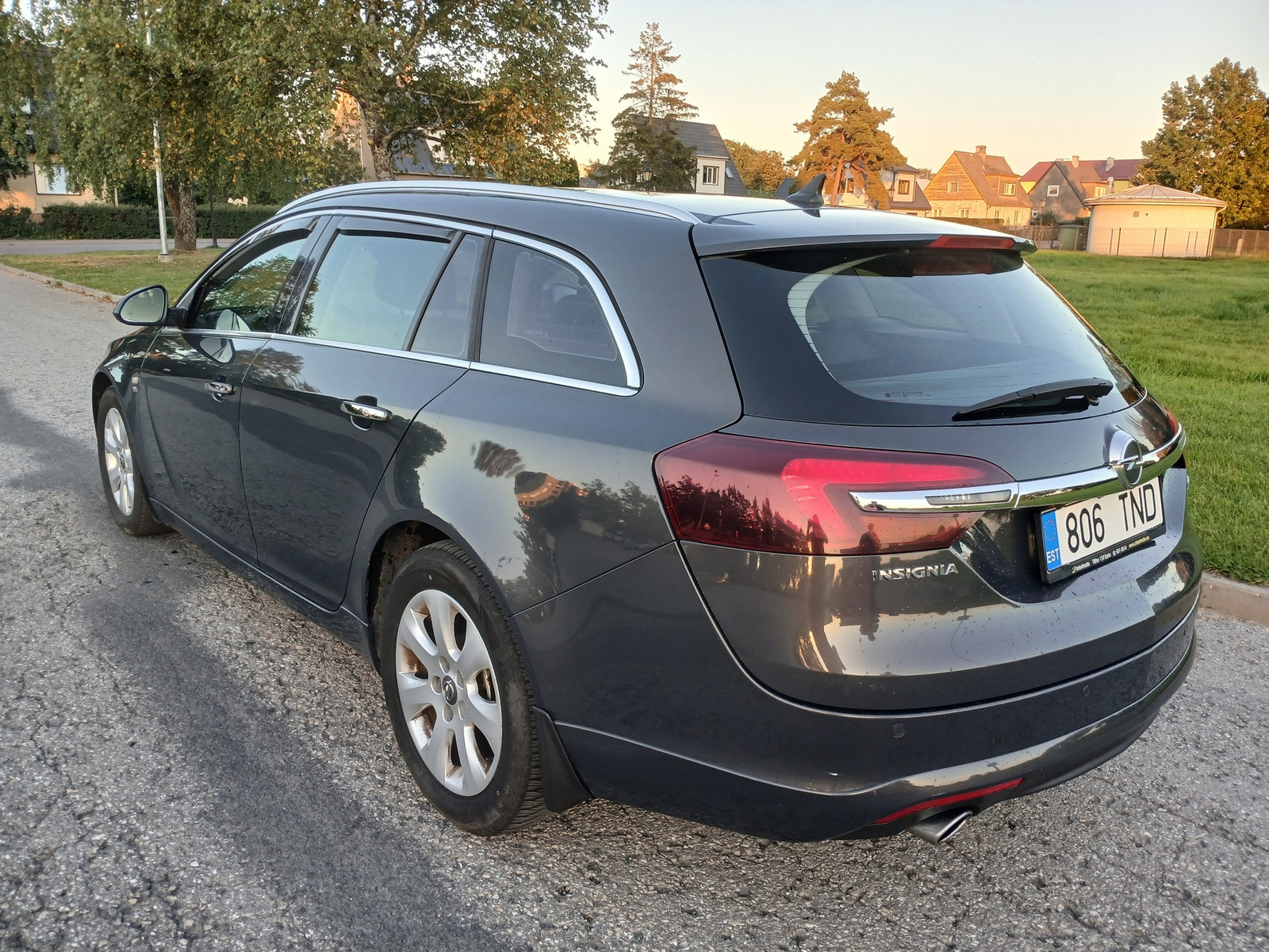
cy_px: 476
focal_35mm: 26
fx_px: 953
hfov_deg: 67.3
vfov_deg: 53.1
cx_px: 634
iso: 40
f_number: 1.8
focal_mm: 3.98
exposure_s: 1/50
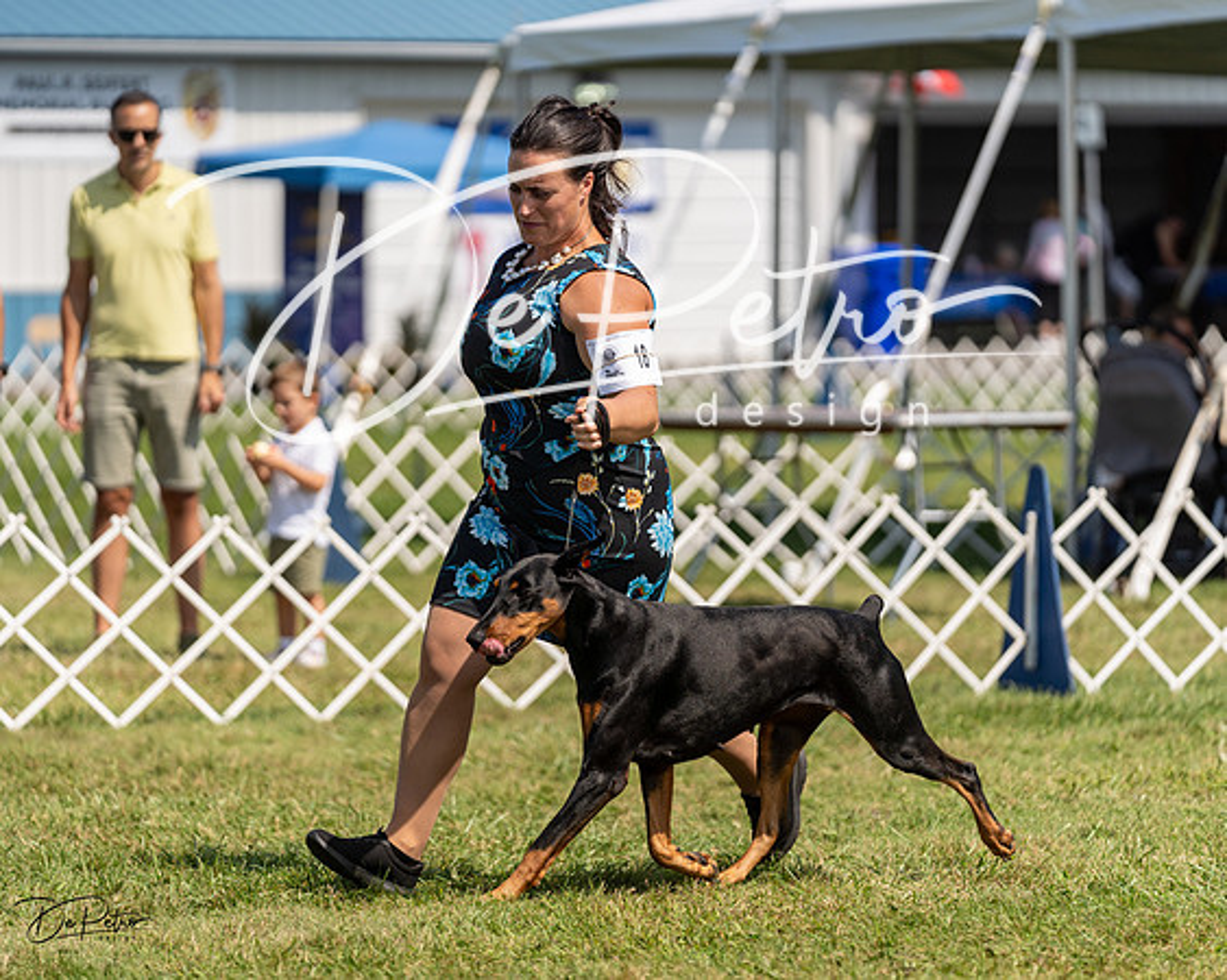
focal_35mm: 176
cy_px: 490
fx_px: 6378
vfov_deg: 8.8
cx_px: 614
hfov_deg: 11.0
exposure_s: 1/3200
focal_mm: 156
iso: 200
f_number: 2.8
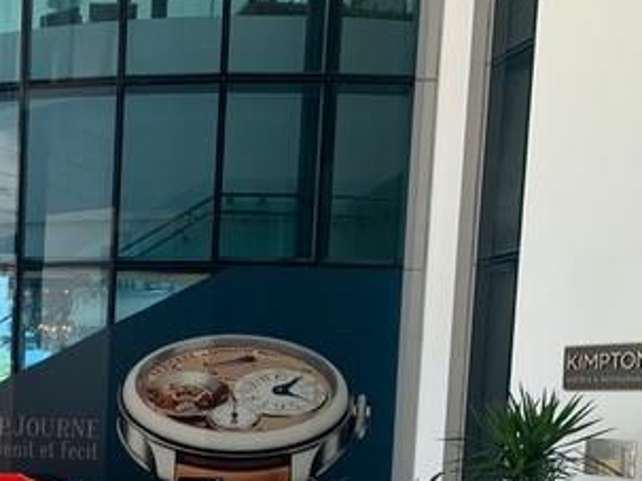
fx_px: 1020
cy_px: 494
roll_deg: -0.7
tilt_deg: -6.7
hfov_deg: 31.9
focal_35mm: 55
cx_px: -19
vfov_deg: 25.1
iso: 50
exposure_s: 1/121
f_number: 1.8
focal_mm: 4.25
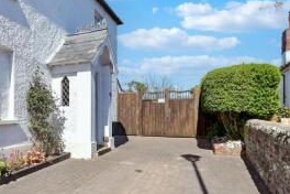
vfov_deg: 47.7
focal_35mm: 27
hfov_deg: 65.7
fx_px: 217
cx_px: 98
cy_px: 115
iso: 160
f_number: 8
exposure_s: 1/500
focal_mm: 10
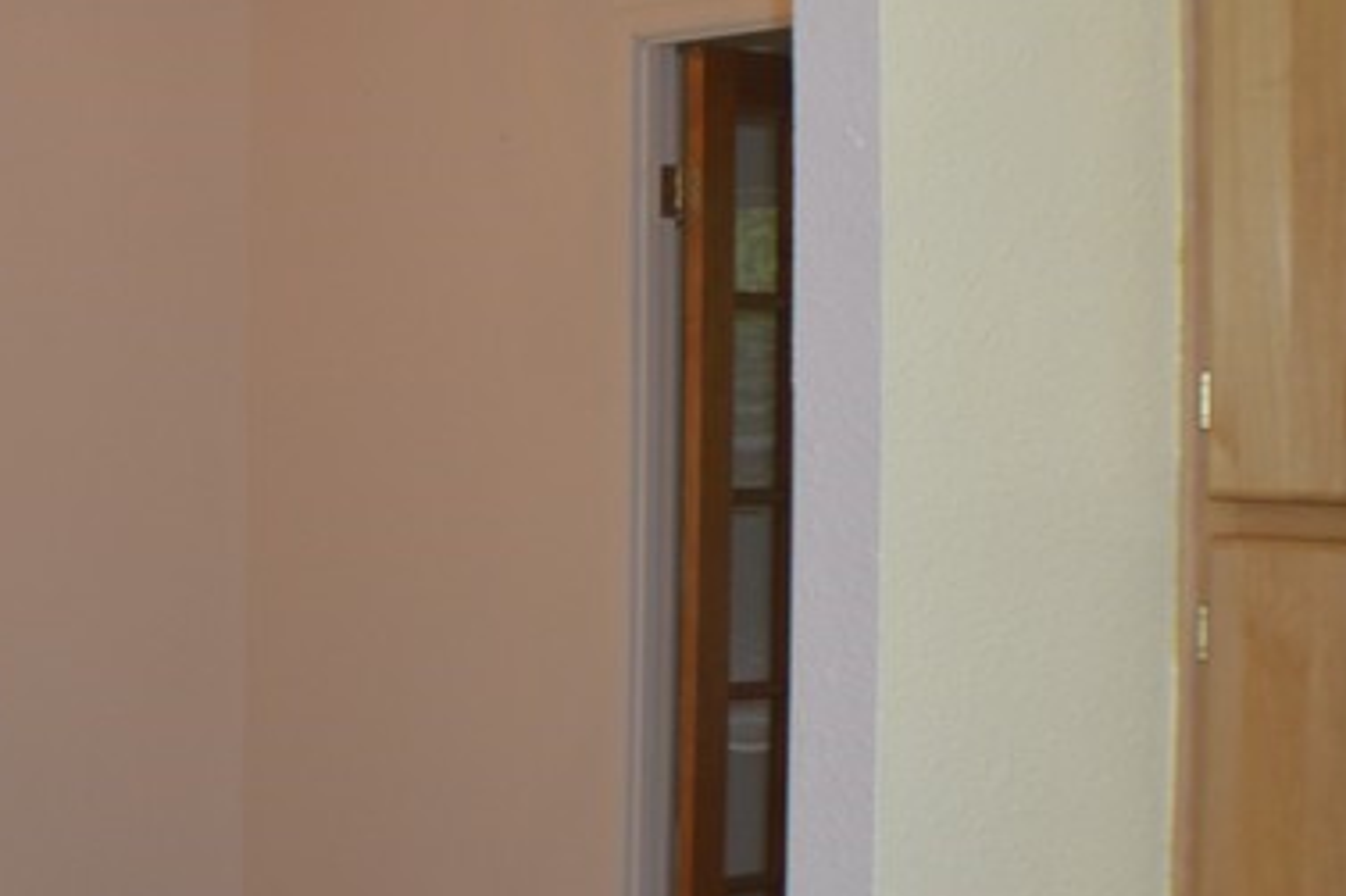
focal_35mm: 121
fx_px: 4522
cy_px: 471
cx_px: -387
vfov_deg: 11.3
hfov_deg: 16.1
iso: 320
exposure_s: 1/30
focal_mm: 28
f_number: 4.2
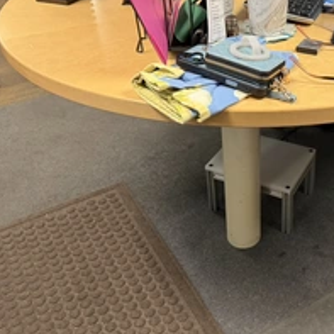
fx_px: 469
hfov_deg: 37.3
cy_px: 129
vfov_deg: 39.0
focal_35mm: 43
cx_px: 283
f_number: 1.78
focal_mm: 6.76
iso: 400
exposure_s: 1/60
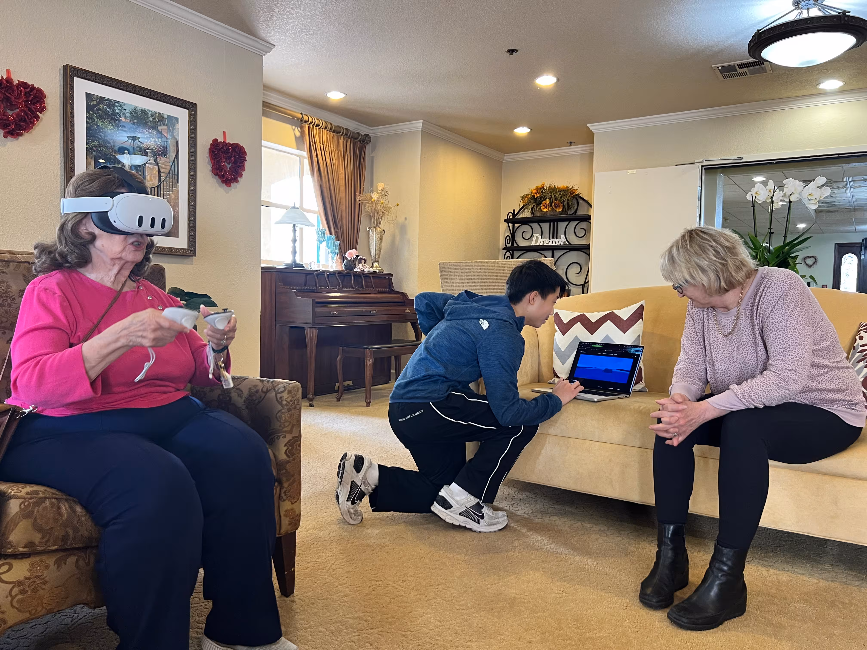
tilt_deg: -1.9
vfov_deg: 53.1
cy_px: 325
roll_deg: -1.2
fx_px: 651
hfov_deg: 67.3
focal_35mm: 26
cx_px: 434
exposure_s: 1/60
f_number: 1.5
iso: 125
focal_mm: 5.7
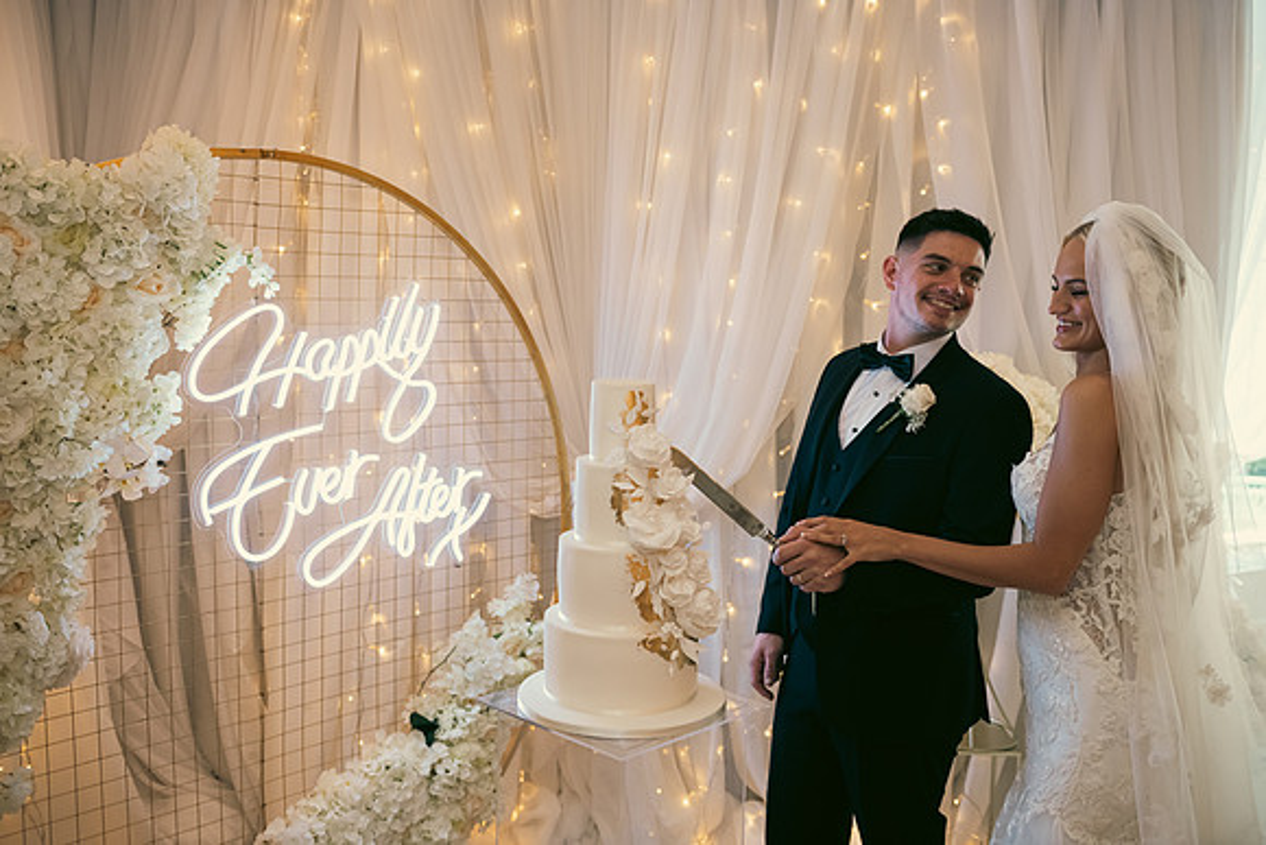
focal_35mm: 35
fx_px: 1231
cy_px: 422
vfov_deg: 37.9
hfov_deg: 54.4
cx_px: 633
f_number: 3.5
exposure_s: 1/160
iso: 640
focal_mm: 35
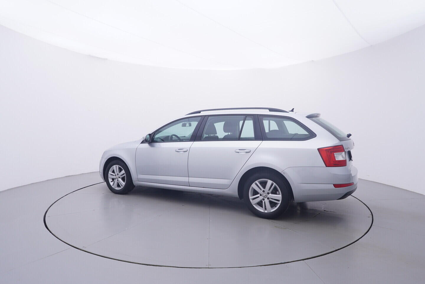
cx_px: 212
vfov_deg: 56.2
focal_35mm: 22
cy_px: 142
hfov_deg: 77.3
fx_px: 266
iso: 200
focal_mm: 15
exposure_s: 1/80
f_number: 5
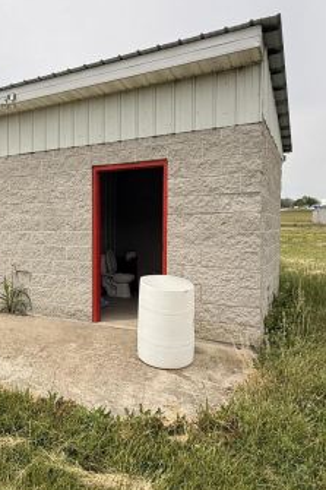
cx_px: 61
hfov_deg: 42.7
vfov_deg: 63.7
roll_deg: +1.5
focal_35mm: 29
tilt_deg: -1.5
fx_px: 394
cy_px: 248
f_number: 2.2
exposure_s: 1/2237
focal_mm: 2.22
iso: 50
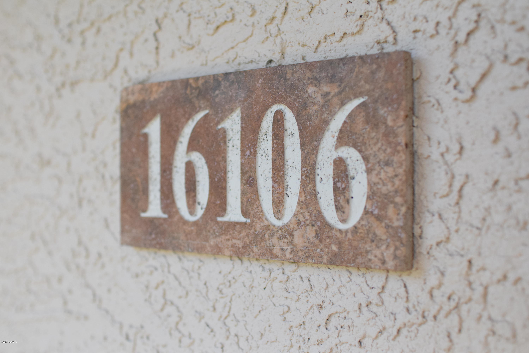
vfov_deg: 29.9
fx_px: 661
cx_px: 264
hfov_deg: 43.6
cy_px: 176
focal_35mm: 45
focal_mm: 30
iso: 1600
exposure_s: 1/4000
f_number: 2.5
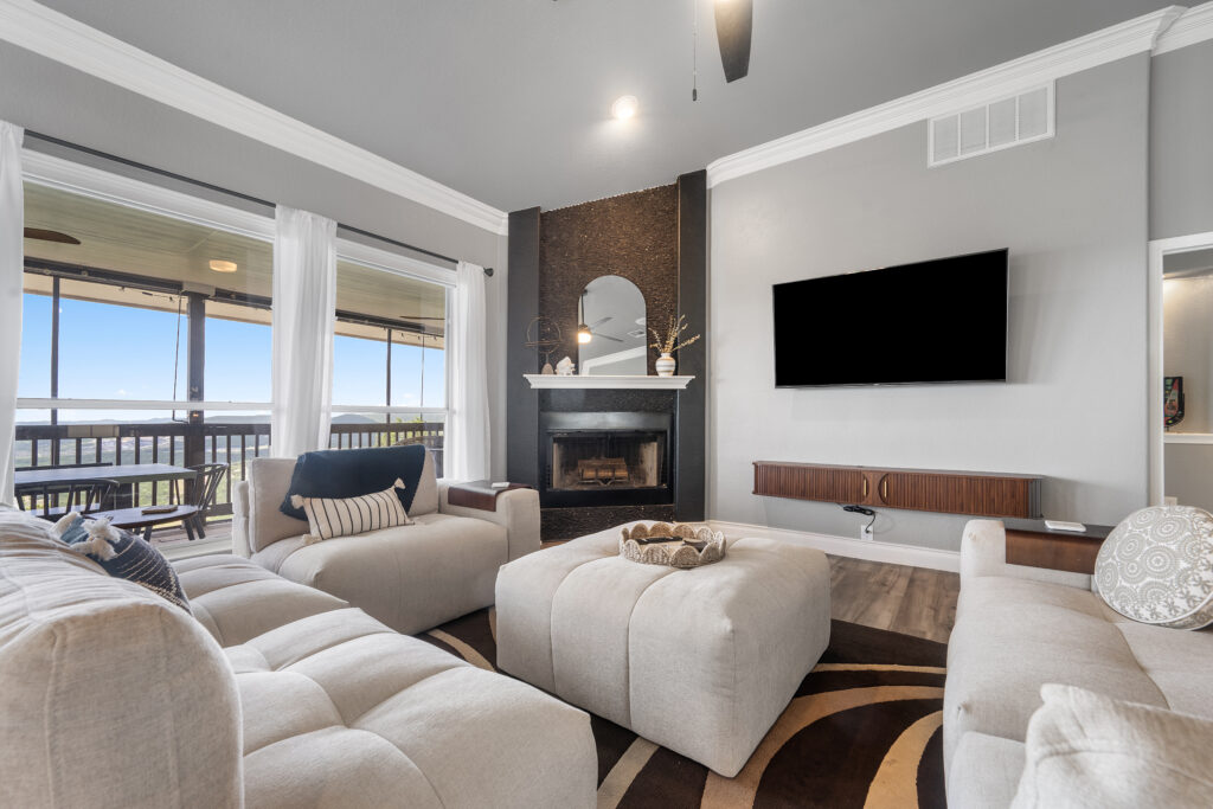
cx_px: 606
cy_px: 404
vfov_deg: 81.2
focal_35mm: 14
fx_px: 472
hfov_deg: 104.2
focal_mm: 14
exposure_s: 1
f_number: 9
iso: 100
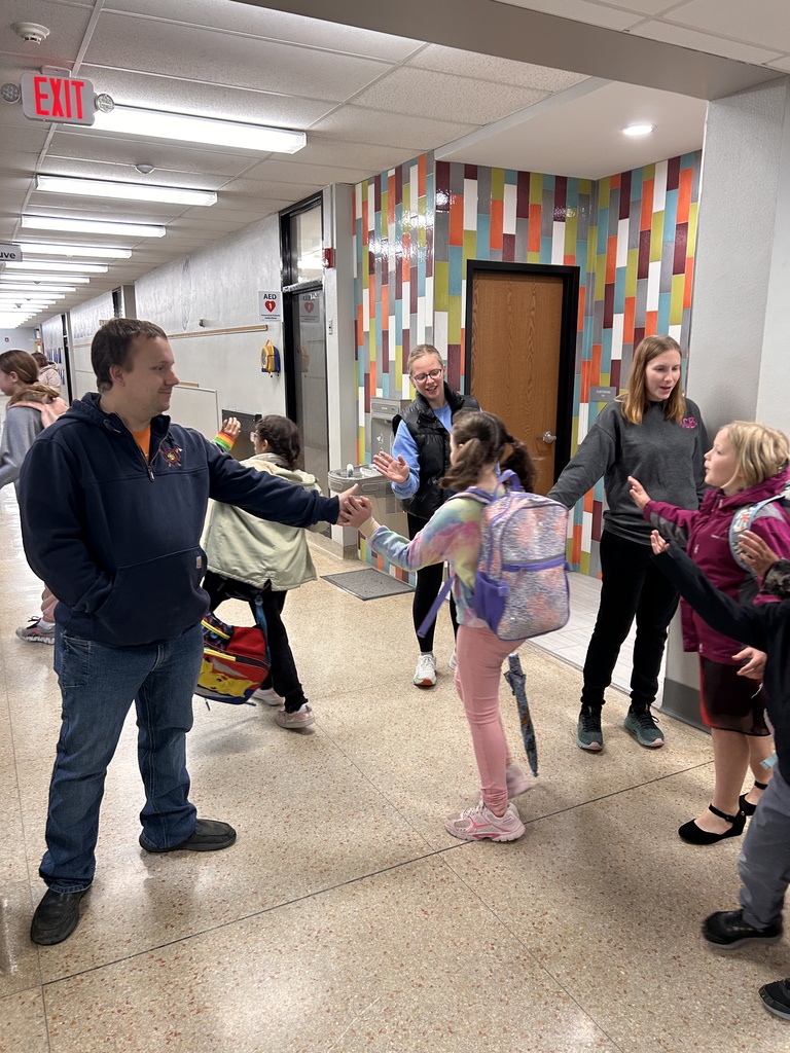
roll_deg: -0.7
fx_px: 791
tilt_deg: -11.7
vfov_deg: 67.3
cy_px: 526
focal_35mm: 26
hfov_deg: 53.1
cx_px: 395
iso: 100
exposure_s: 1/60
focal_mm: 5.7
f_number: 1.5
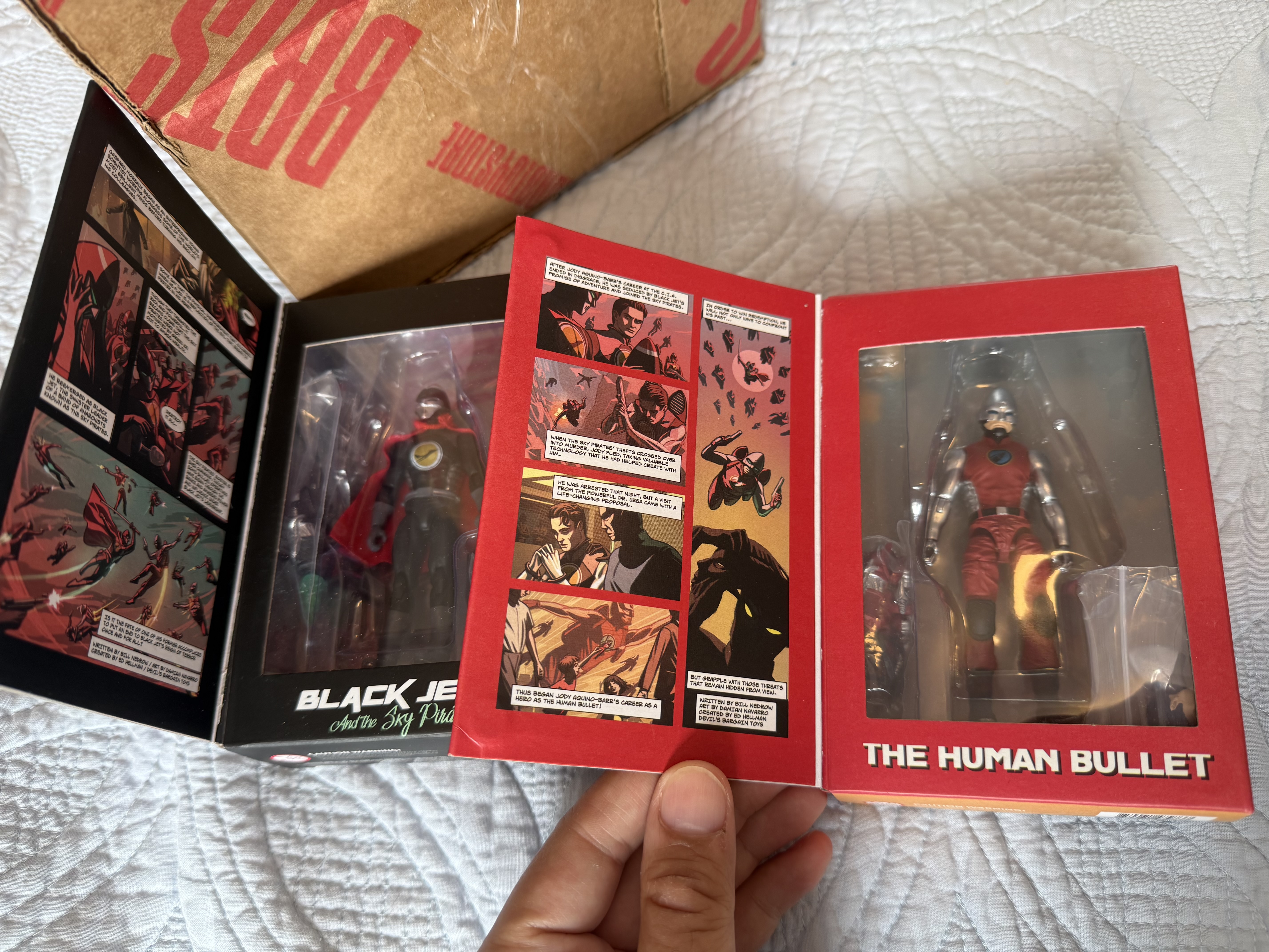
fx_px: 880
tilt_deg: -66.1
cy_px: 476
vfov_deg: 56.8
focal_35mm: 24
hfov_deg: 71.6
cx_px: 634
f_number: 1.78
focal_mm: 6.76
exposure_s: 1/120
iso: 125
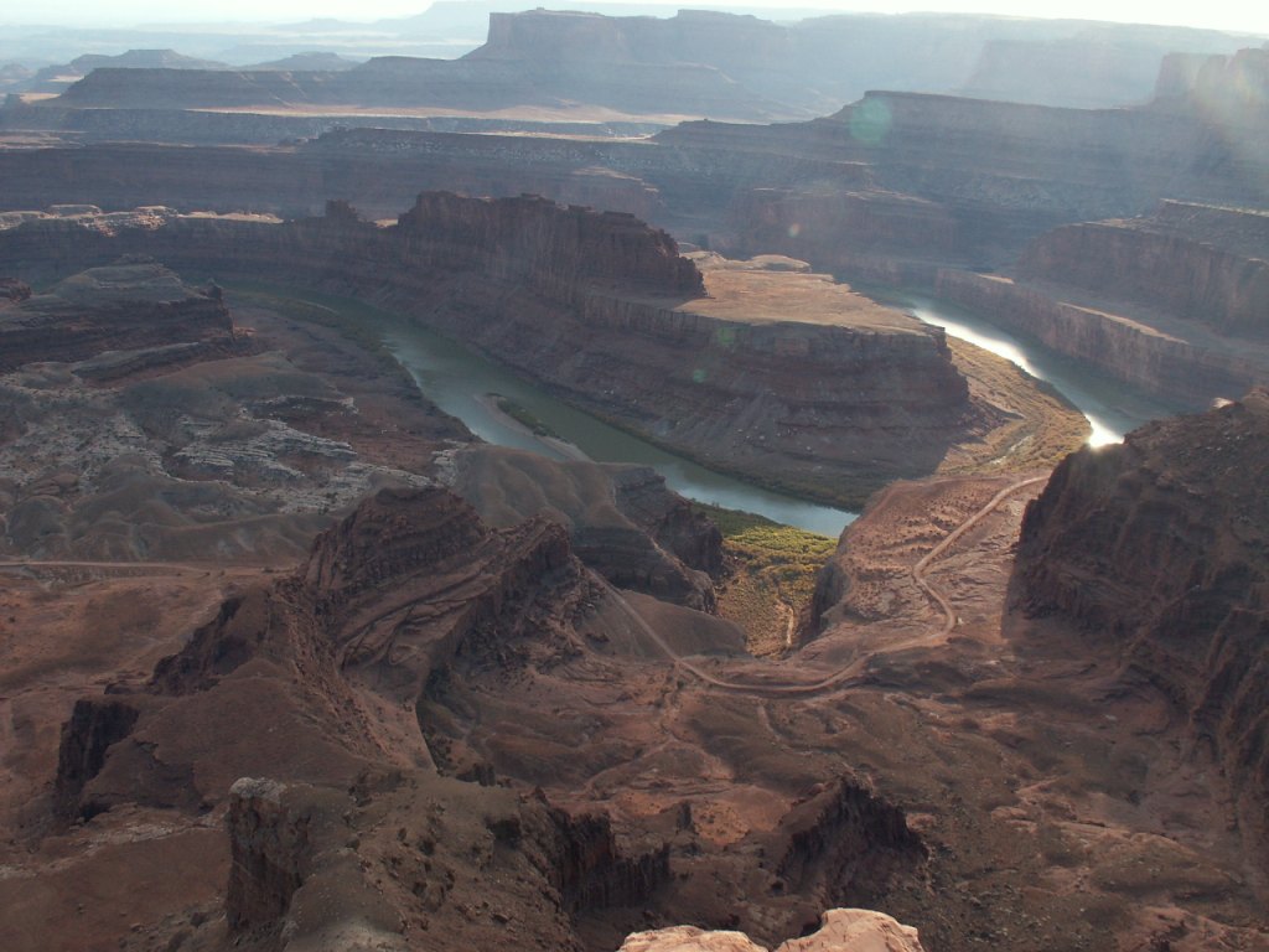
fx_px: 1283
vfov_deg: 40.7
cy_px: 476
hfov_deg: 52.6
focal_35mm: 35
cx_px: 634
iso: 50
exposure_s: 1/125
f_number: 5
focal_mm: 5.86
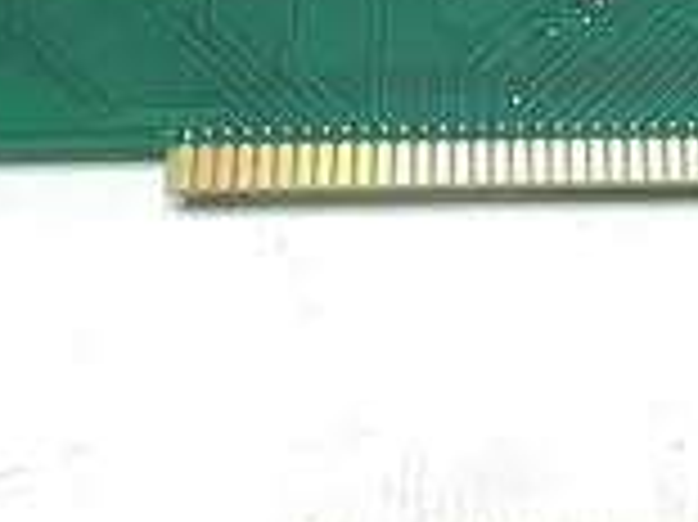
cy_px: -40
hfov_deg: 23.8
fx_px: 1612
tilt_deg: -67.8
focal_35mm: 80
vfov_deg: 17.8
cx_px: 612
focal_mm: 3.3
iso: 40
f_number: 2.4
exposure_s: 1/120
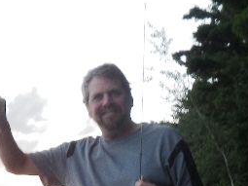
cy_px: 241
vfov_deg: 15.9
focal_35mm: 88
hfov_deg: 22.3
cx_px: 113
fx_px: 630
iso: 80
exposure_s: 1/60
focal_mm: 5
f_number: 3.5
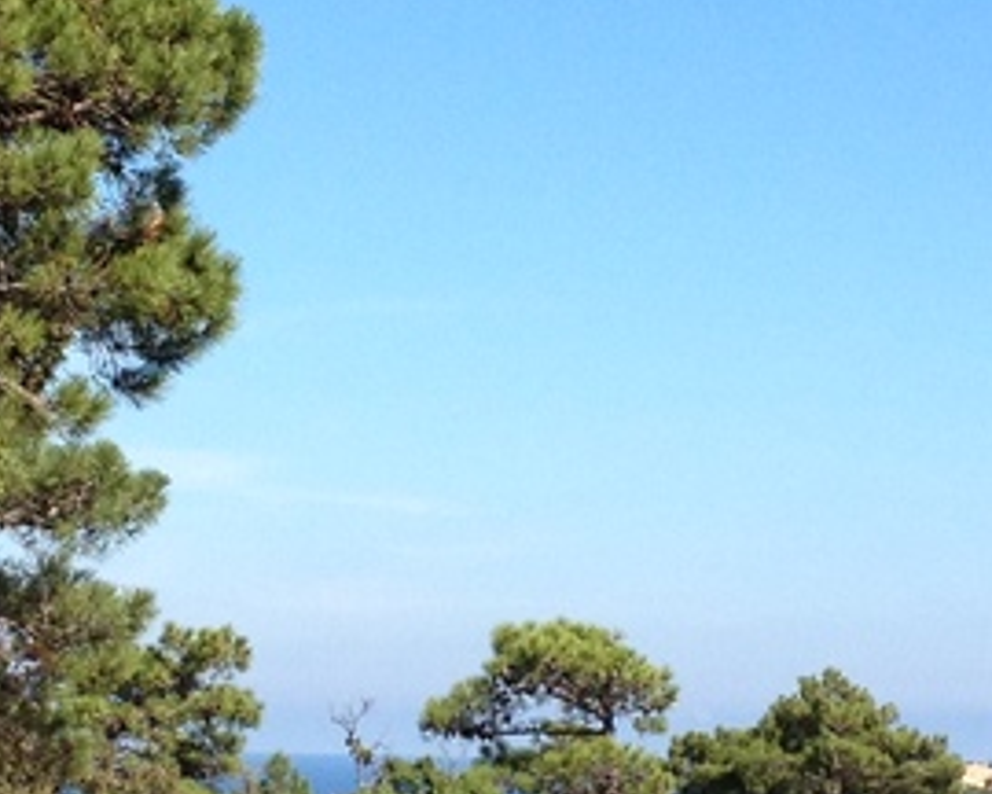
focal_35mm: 152
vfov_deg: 10.1
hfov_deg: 12.7
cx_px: 437
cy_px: 570
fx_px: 4463
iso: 64
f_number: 2.4
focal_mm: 4.28
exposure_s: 1/1284
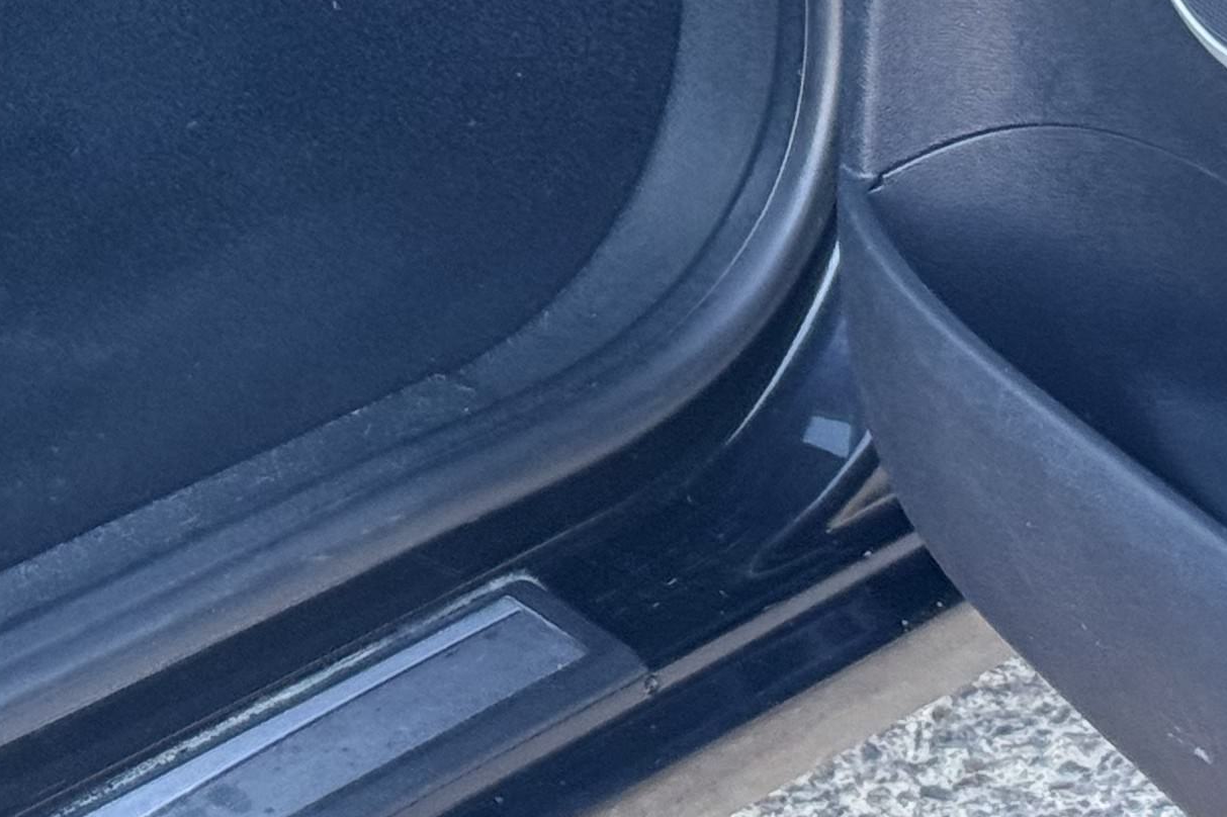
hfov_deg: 12.2
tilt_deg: -19.8
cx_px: -58
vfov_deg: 8.1
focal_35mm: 166
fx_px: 5656
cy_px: -518
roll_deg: +3.6
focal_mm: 6.76
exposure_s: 1/120
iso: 100
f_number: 1.78
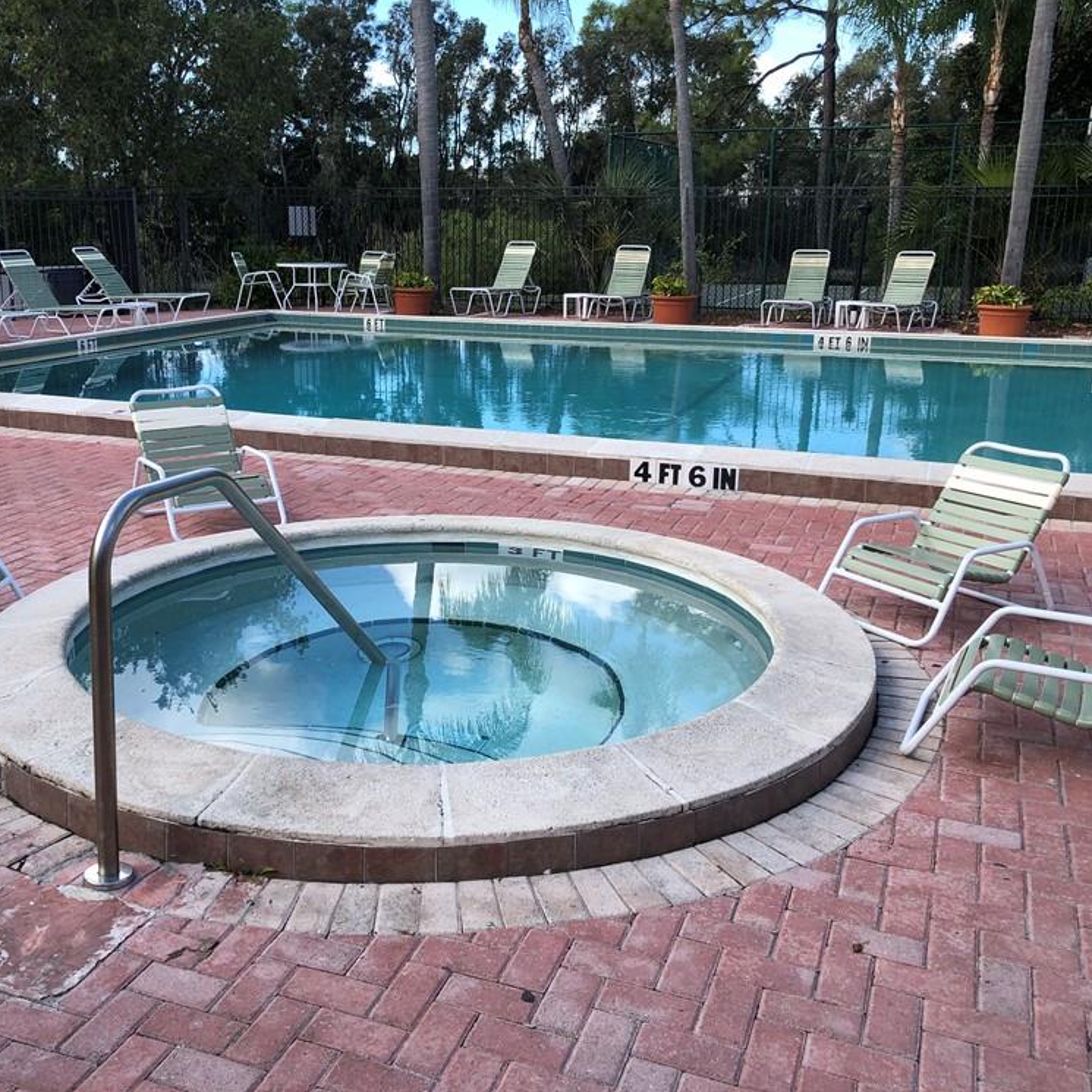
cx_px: 460
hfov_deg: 48.3
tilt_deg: -13.4
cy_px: 532
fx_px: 1213
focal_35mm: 34
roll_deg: +0.3
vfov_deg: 48.4
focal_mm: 4
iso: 20
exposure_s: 1/607
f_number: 1.8
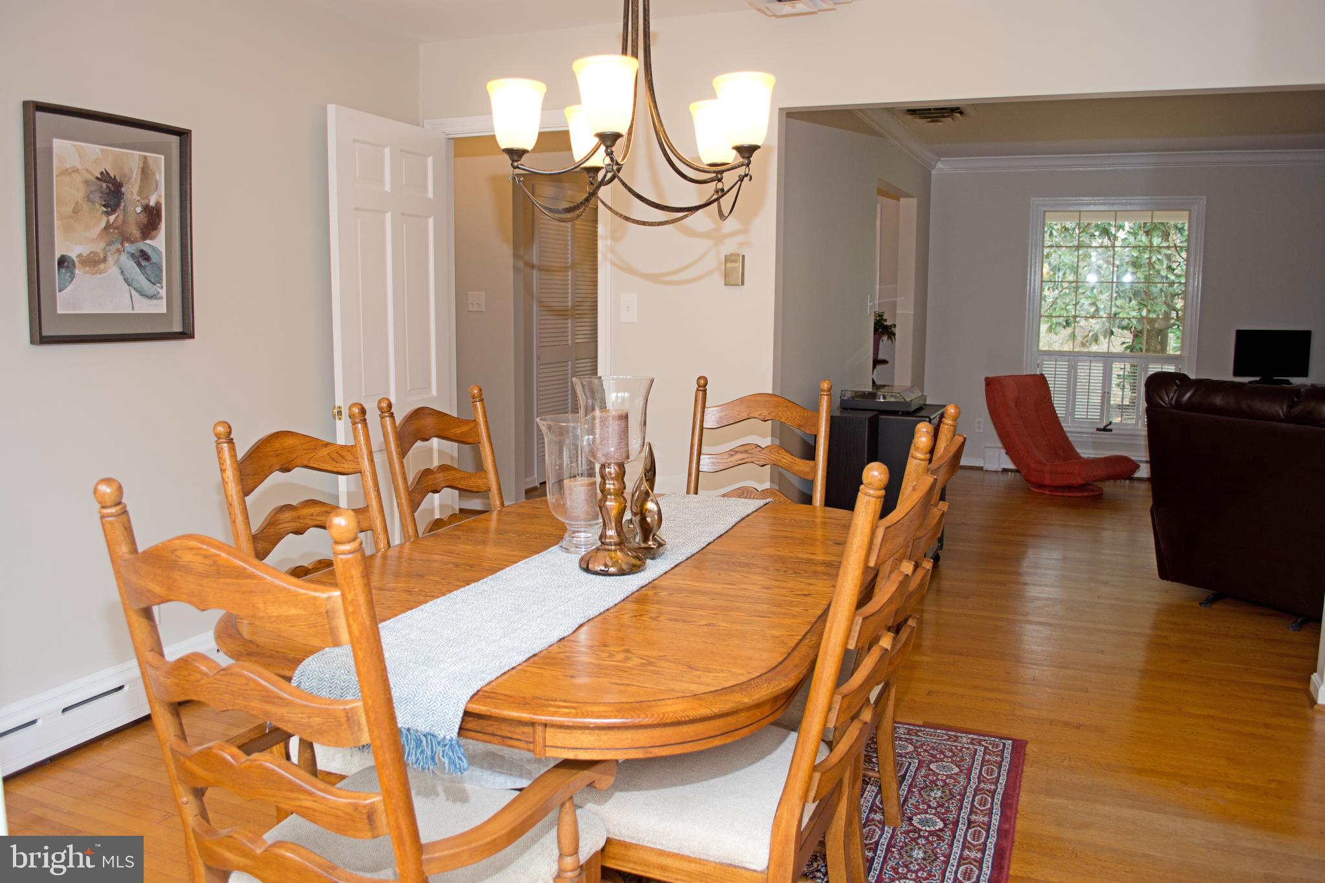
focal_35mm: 27
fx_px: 994
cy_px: 442
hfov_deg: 67.4
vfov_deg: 47.9
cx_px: 662
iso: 250
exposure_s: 1/60
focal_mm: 18
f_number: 4
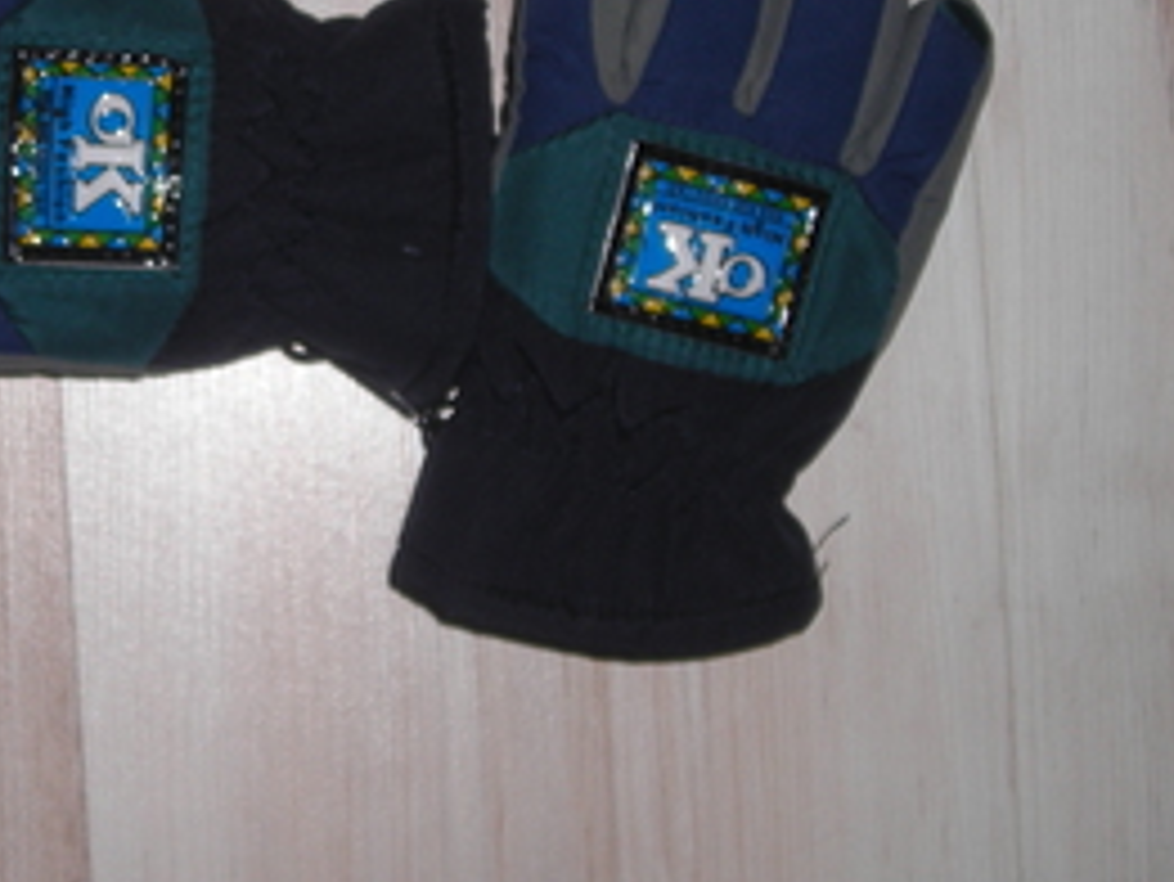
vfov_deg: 18.4
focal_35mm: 80
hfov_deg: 24.1
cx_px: 274
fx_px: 2714
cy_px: 245
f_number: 3.2
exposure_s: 1/60
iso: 50
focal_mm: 6.3
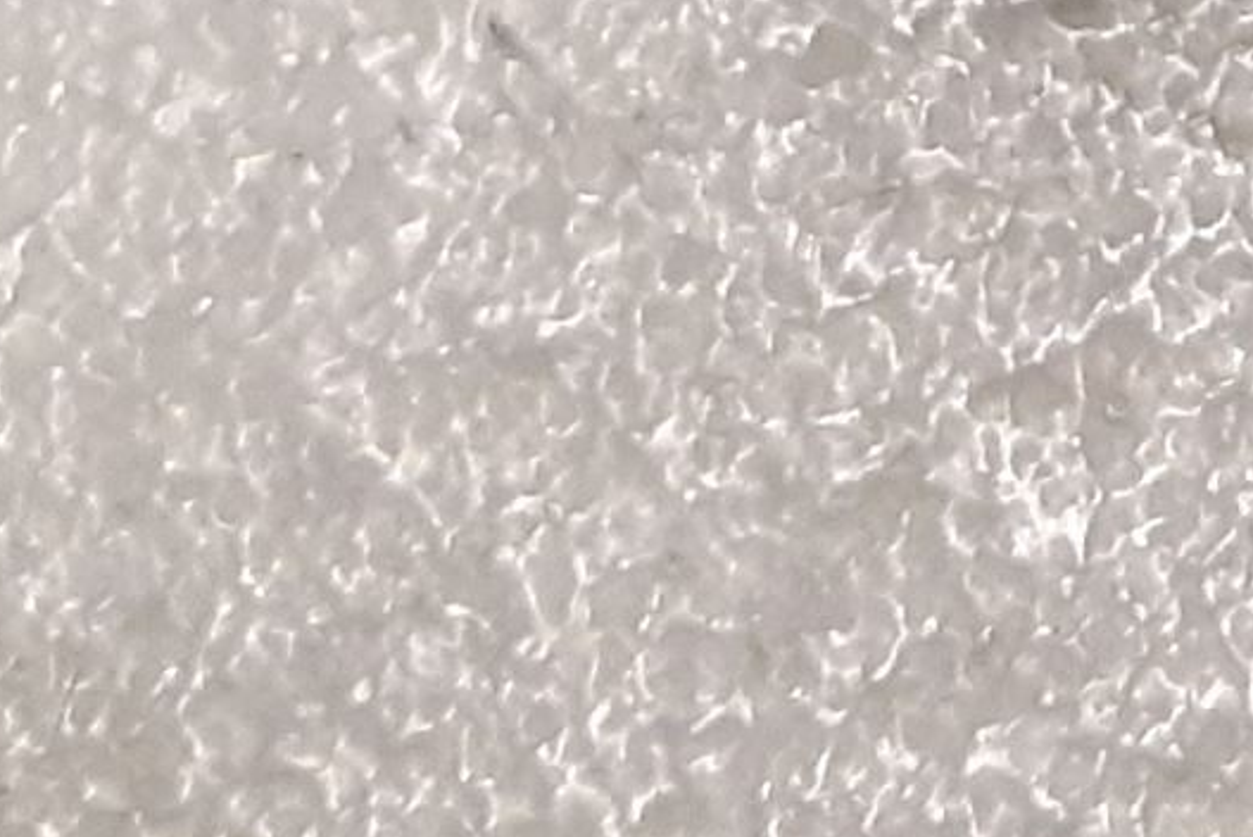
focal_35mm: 105
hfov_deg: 17.5
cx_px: 1866
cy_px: -889
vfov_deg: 11.6
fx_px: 3656
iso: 250
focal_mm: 3.93
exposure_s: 1/50
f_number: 1.7
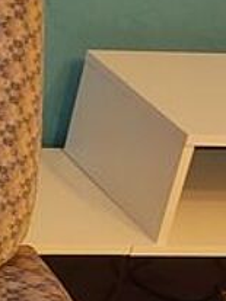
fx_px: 1682
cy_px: 623
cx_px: -395
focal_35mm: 193
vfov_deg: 9.5
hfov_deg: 7.0
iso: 320
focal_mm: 4.6
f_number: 1.8
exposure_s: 1/30
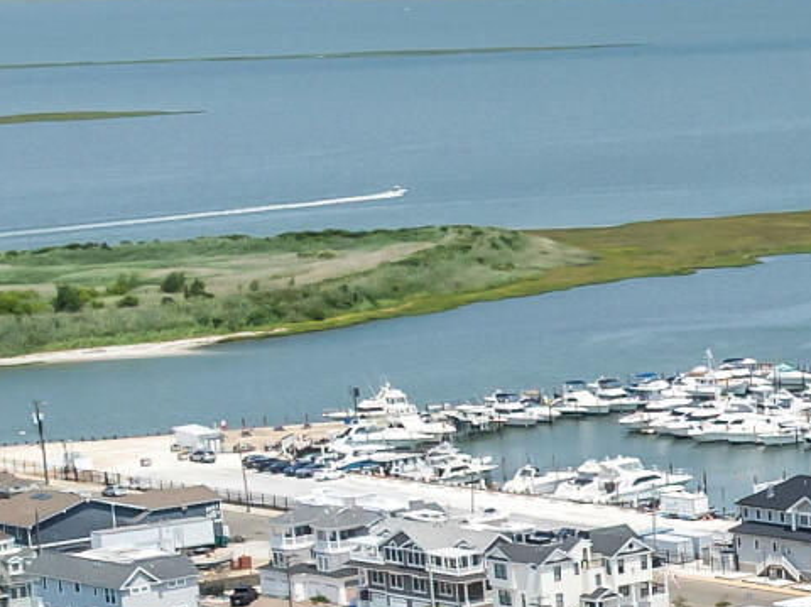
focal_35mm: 150
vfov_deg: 9.5
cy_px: 959
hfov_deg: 12.2
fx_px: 3511
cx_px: 1424
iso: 100
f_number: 2.8
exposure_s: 1/2000
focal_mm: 12.29
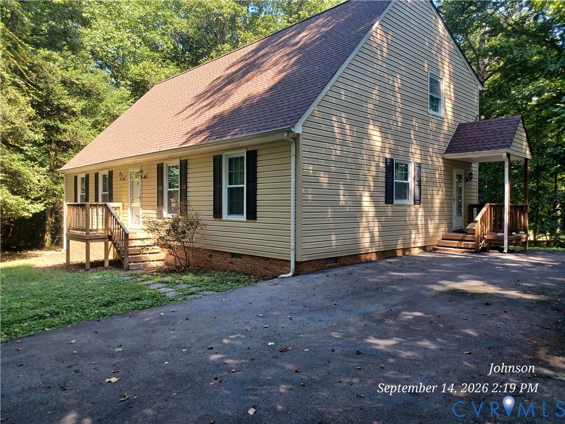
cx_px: 282
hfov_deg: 69.4
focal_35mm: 25
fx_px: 408
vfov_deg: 54.9
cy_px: 212
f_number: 1.8
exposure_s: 1/60
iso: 64
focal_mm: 4.6
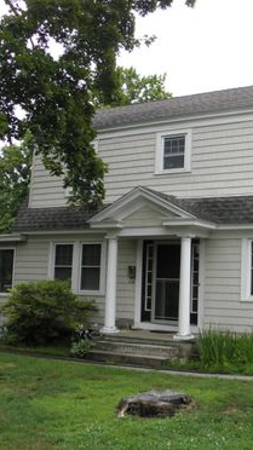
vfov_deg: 49.4
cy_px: 224
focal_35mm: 41
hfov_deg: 28.2
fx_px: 489
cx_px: 212
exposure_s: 1/125
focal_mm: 5
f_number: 3.5
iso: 100
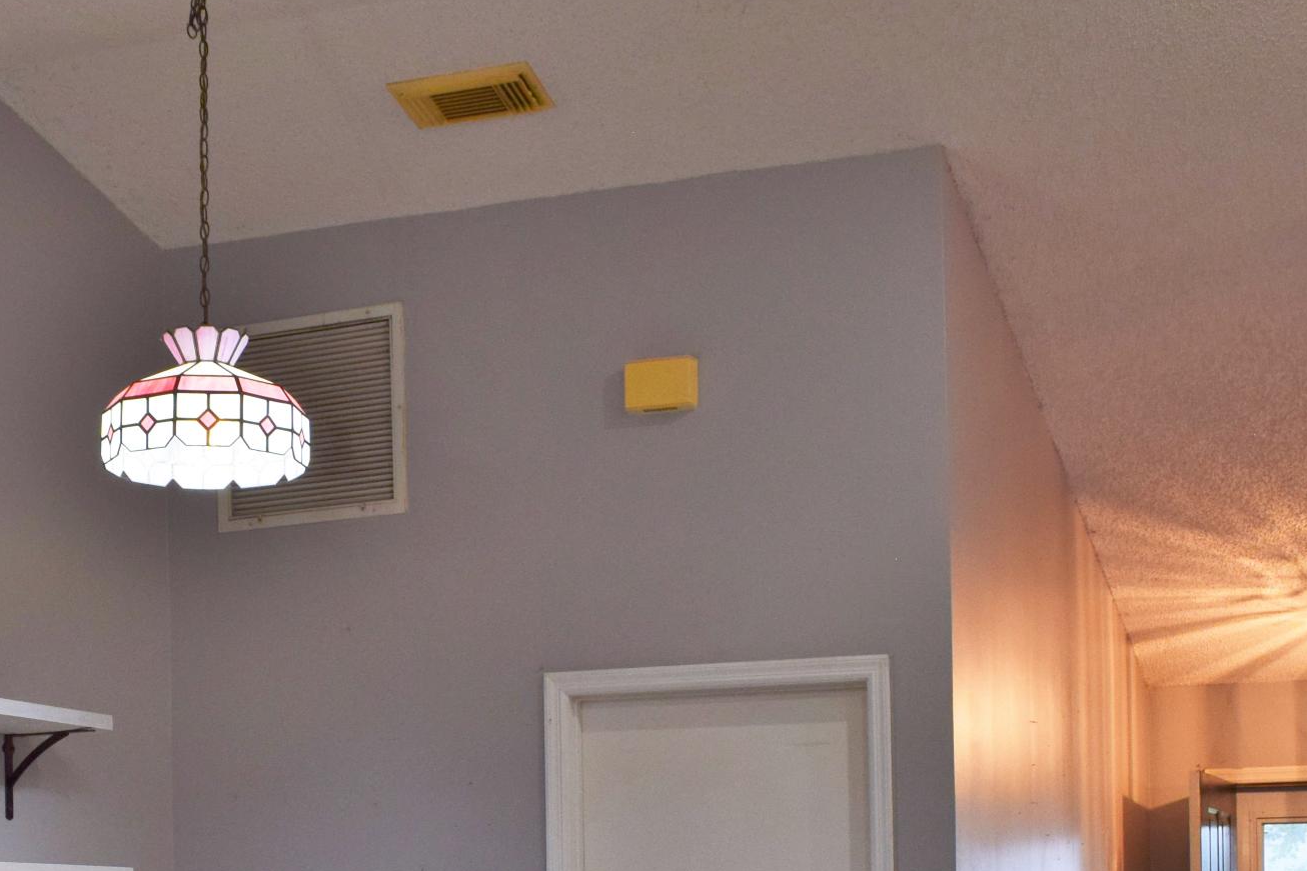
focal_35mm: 62
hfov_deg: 32.2
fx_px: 2251
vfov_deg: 20.9
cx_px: 473
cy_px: 955
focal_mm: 18
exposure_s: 1/30
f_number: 7.1
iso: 400
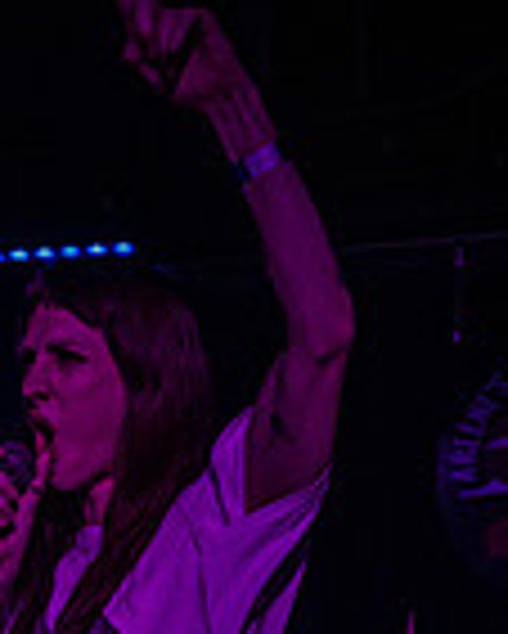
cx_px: 49
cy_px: 962
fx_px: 1971
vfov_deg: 16.6
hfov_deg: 14.5
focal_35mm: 105
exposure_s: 1/500
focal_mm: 35
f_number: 3.2
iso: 16000
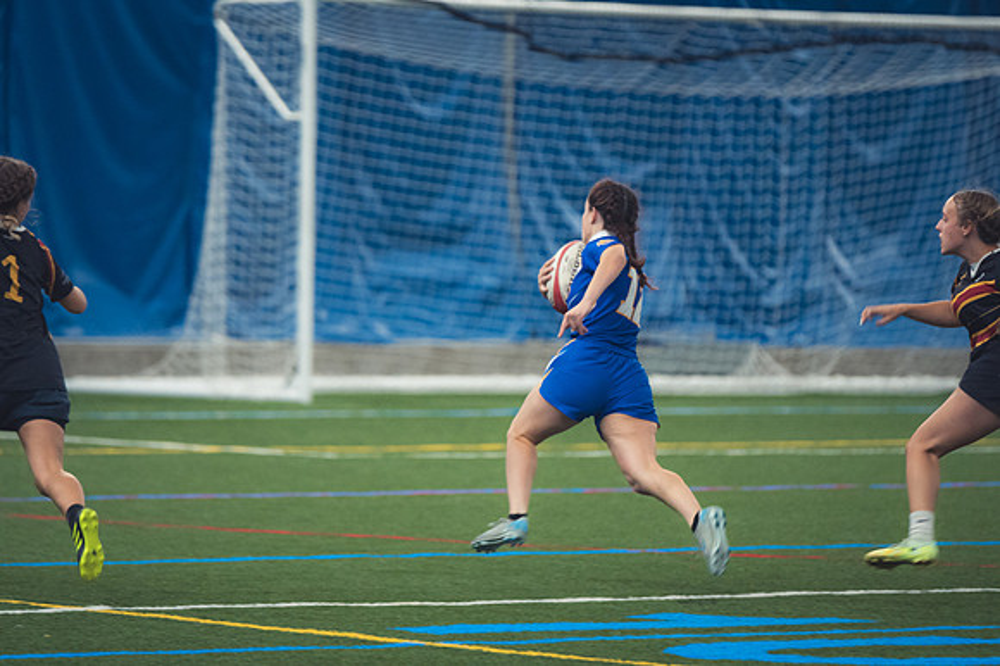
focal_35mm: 300
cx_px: 500
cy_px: 333
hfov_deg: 6.9
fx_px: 8328
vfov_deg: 4.6
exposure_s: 1/320
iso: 2500
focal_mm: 200
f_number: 2.8
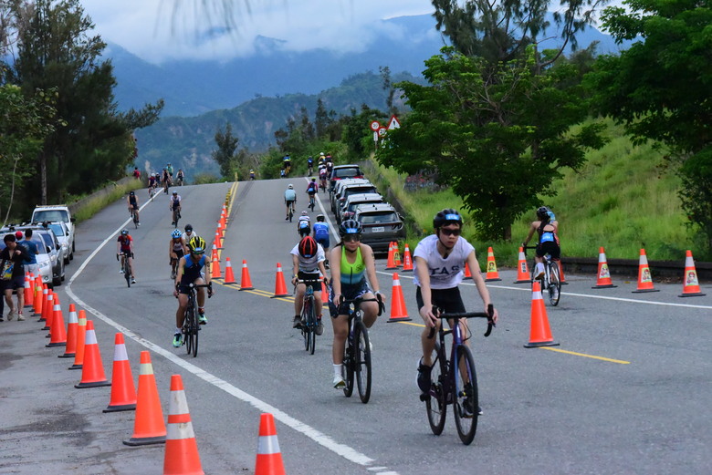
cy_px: 238
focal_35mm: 140
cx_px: 356
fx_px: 2770
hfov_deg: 14.6
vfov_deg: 9.8
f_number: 13
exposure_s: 1/4000
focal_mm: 140
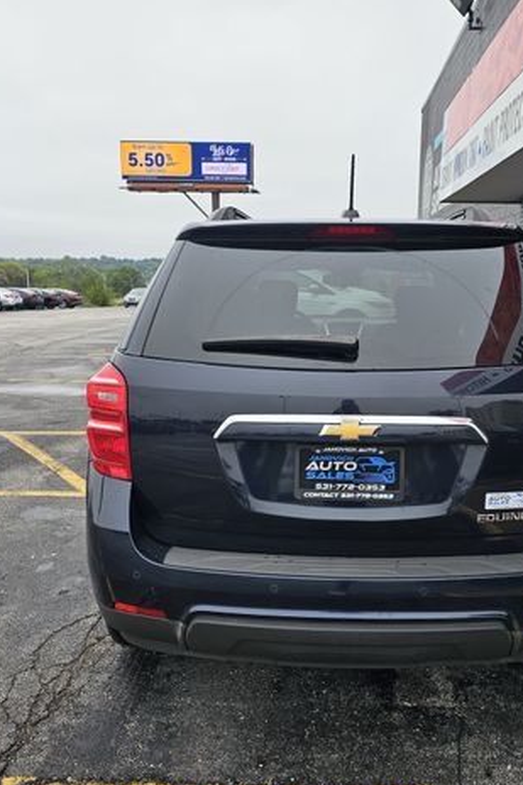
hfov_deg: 39.6
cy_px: 398
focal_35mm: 33
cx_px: 332
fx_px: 720
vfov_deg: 57.2
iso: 10
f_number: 1.7
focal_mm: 6.3
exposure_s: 1/368
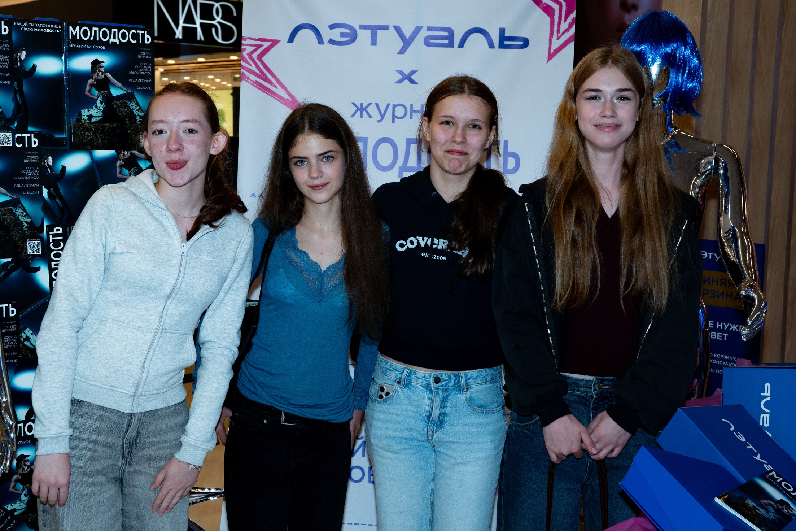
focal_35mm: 47
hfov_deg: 41.9
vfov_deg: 28.6
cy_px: 248
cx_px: 363
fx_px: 1039
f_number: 4.5
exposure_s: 1/160
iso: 320
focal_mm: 27
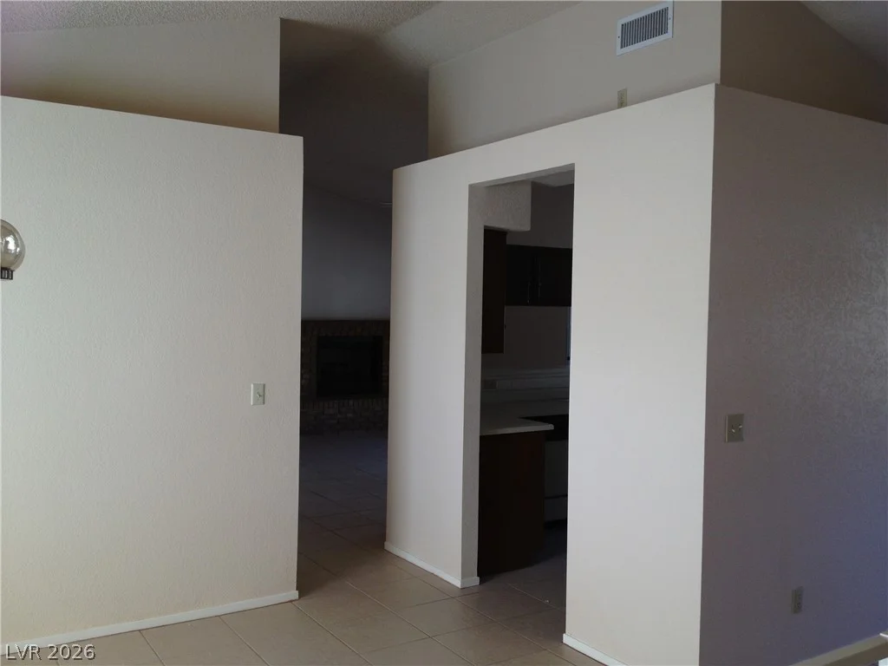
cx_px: 444
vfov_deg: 40.7
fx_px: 898
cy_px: 333
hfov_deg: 52.6
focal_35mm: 35
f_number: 2.4
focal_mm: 4.28
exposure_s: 1/54
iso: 50
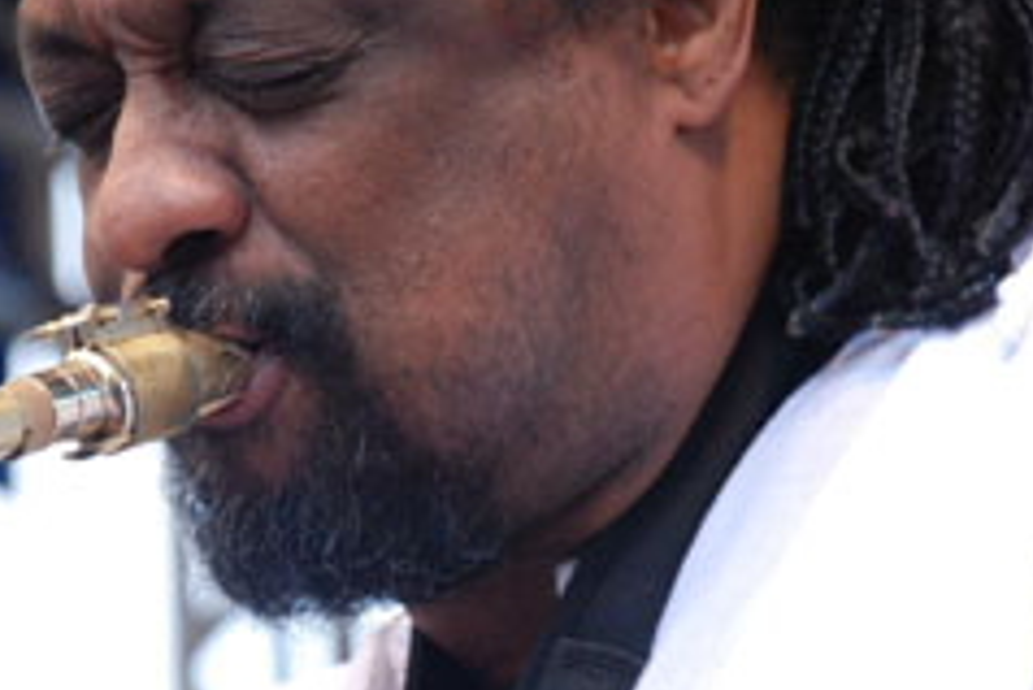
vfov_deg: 4.2
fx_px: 9505
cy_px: 284
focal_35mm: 331
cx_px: 477
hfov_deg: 6.2
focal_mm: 105
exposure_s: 1/50
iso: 1250
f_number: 5.6
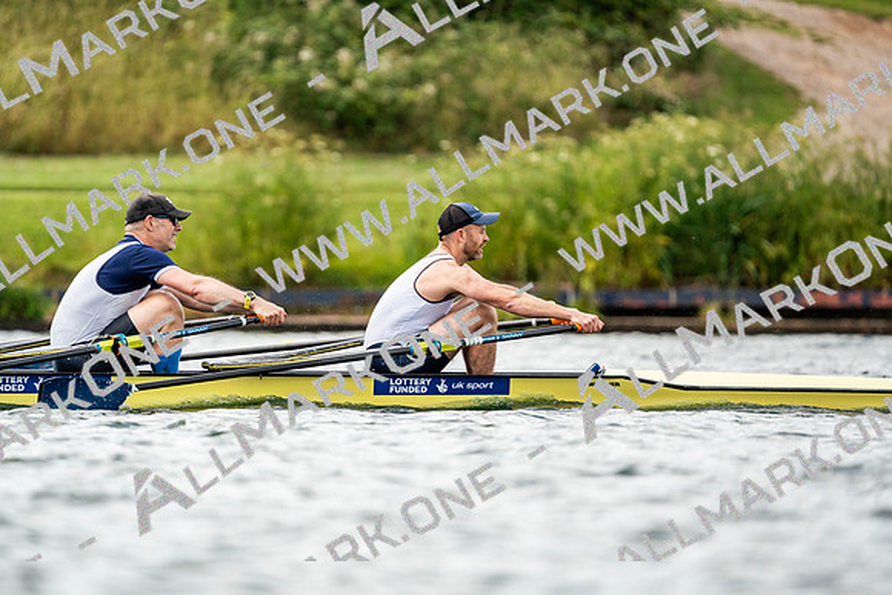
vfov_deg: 2.3
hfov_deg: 3.4
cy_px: 298
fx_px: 14869
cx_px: 446
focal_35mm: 600
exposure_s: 1/2000
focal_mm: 600
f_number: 6.3
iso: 640
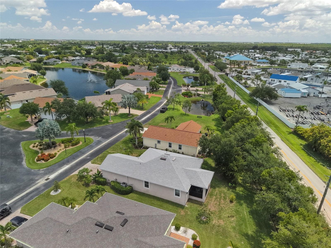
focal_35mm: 24
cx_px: 166
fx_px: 229
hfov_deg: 71.6
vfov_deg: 56.8
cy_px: 124
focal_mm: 8.67
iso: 800
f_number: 1.8
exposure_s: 1/8000
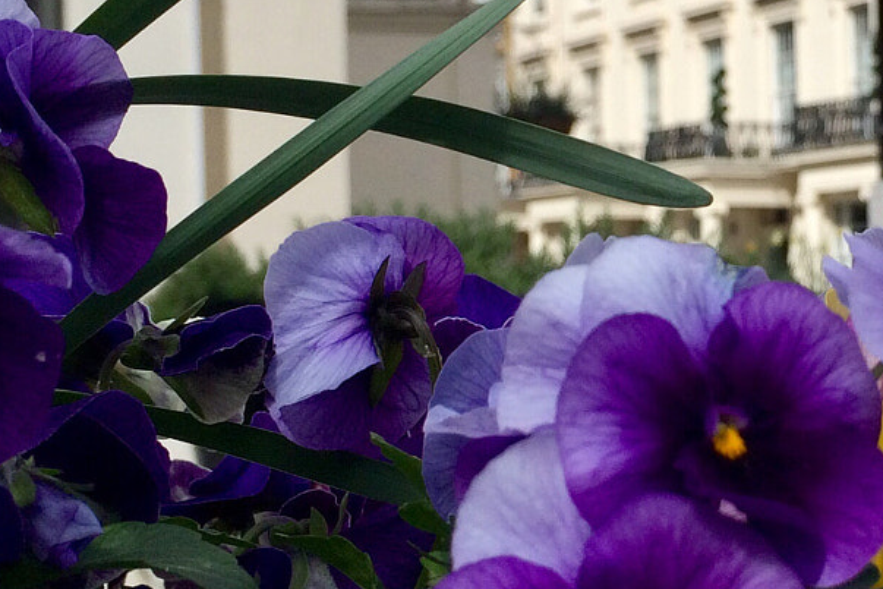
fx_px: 1962
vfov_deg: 17.1
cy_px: 261
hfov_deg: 24.7
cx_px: 764
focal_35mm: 80
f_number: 2.2
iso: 32
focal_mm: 4.15
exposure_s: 1/3731
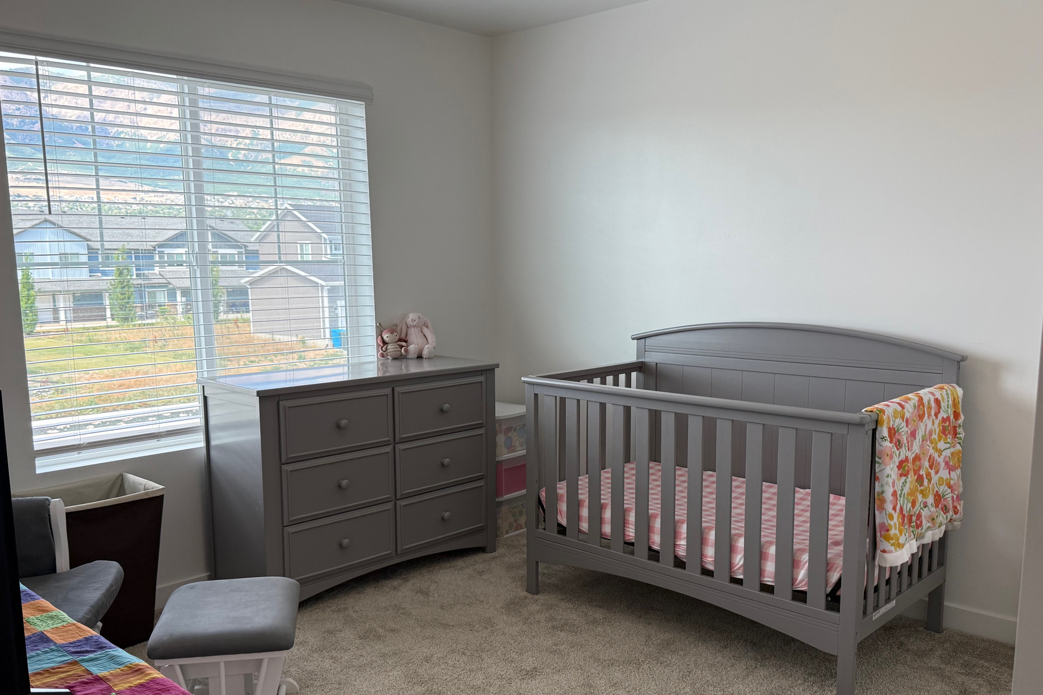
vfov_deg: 42.2
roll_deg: +0.8
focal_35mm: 31
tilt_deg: -8.5
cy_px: 398
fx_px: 898
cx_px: 523
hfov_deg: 60.3
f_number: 1.78
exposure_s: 1/307
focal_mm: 6.76
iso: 100
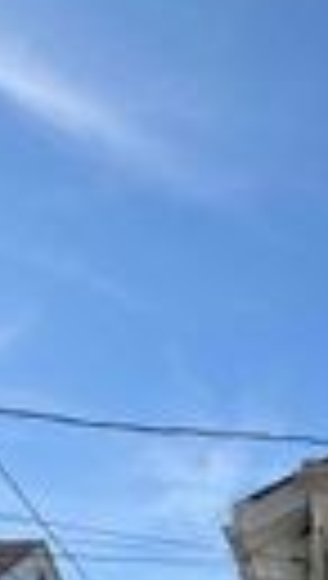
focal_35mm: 59
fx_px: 908
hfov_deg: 19.4
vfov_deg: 28.2
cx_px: 386
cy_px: 780
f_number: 2.2
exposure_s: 1/770
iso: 20
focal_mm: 2.22
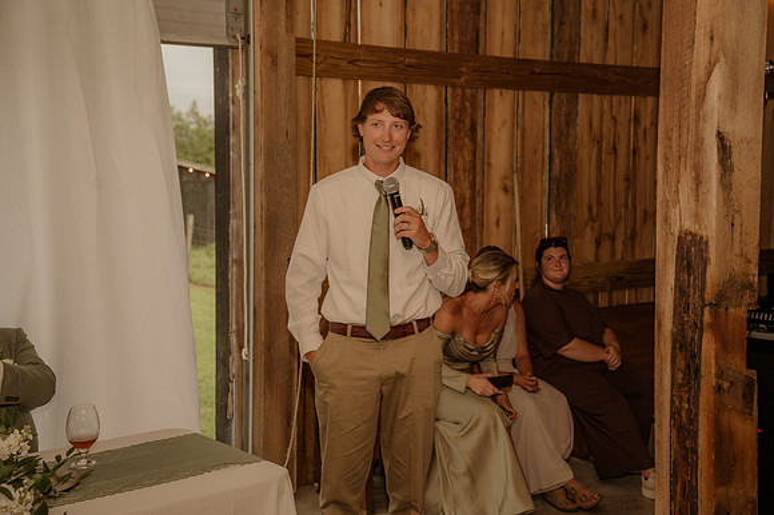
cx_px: 387
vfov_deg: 27.5
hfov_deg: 40.4
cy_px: 258
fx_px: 1053
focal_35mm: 49
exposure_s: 1/200
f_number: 4
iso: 500
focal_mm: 49
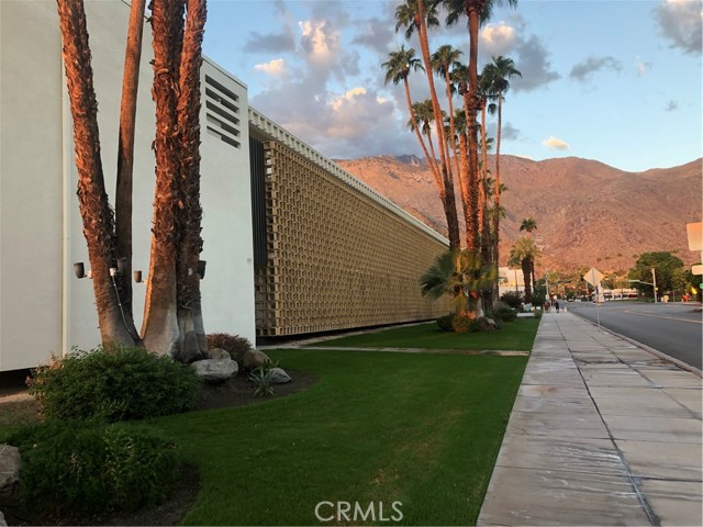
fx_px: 569
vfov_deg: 49.7
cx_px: 352
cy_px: 264
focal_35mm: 28
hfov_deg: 63.4
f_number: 1.8
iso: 64
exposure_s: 1/120
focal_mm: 3.99
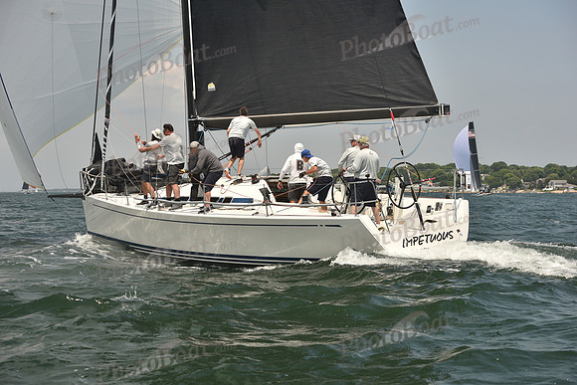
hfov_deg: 28.8
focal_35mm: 70
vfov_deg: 19.5
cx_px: 288
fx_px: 1122
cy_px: 192
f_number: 6.3
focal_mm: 70
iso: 250
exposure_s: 1/640
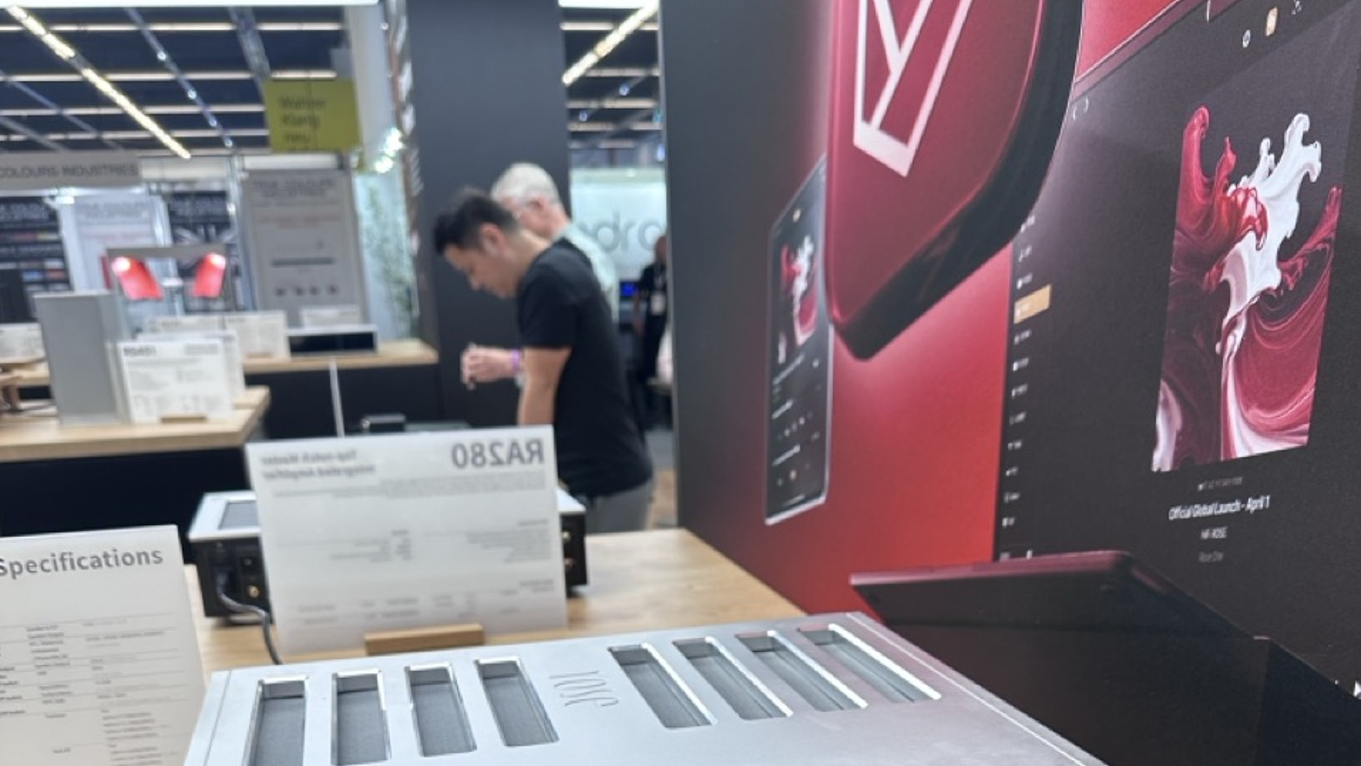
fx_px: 1263
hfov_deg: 56.6
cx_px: 679
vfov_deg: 30.7
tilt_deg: -22.6
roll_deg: +0.1
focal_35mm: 35
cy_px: 806
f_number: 1.78
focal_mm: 6.86
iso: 100
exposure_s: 1/100
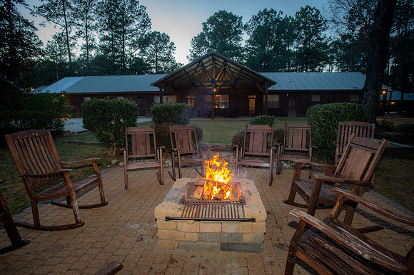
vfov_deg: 64.5
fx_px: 218
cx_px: 207
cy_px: 138
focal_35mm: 19
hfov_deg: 86.9
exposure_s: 1/200
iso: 4000
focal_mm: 19
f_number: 4.5
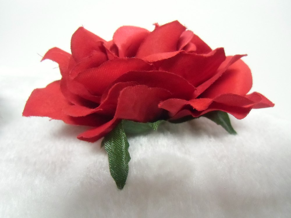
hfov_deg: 71.6
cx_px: 146
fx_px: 202
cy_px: 109
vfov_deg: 56.8
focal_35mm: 24
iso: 800
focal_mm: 4.24
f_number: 3
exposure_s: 1/80
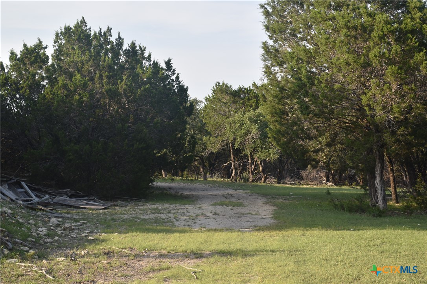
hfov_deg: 28.1
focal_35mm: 72
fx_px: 854
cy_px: 142
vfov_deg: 18.9
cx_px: 214
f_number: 6.3
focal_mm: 48
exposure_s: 1/200
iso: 100
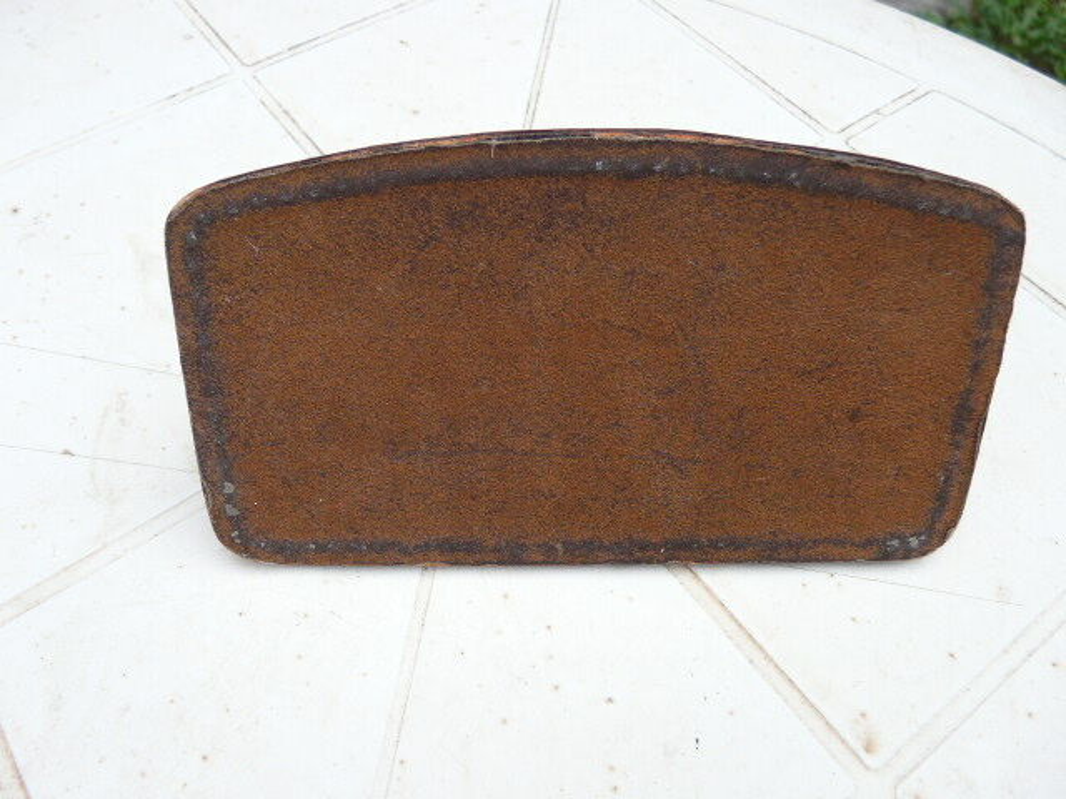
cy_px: 400
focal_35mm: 28
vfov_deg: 49.7
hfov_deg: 63.4
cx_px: 533
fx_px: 862
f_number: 2.8
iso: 100
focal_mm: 4.6
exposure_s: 1/80
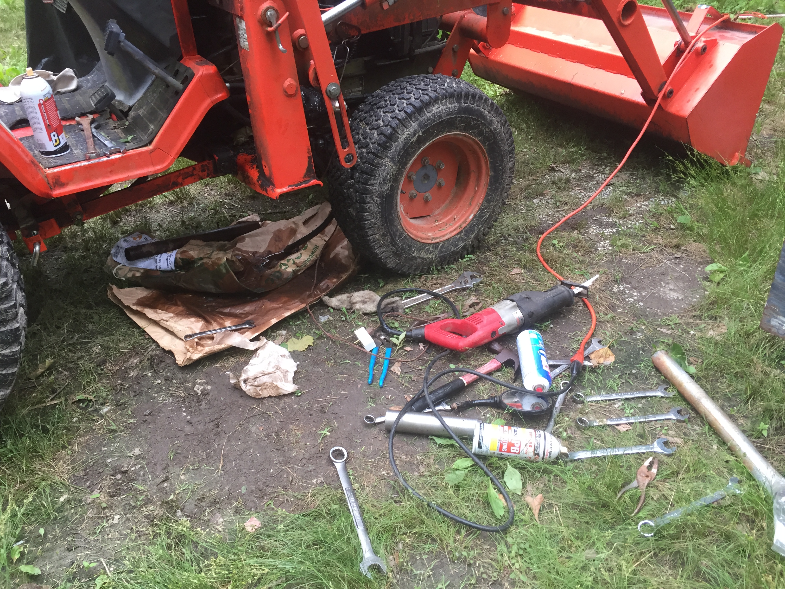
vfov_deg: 48.2
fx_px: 658
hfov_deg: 61.7
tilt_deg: -34.1
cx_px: 392
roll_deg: -0.6
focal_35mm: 29
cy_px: 294
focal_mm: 4.15
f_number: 2.2
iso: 40
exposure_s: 1/30
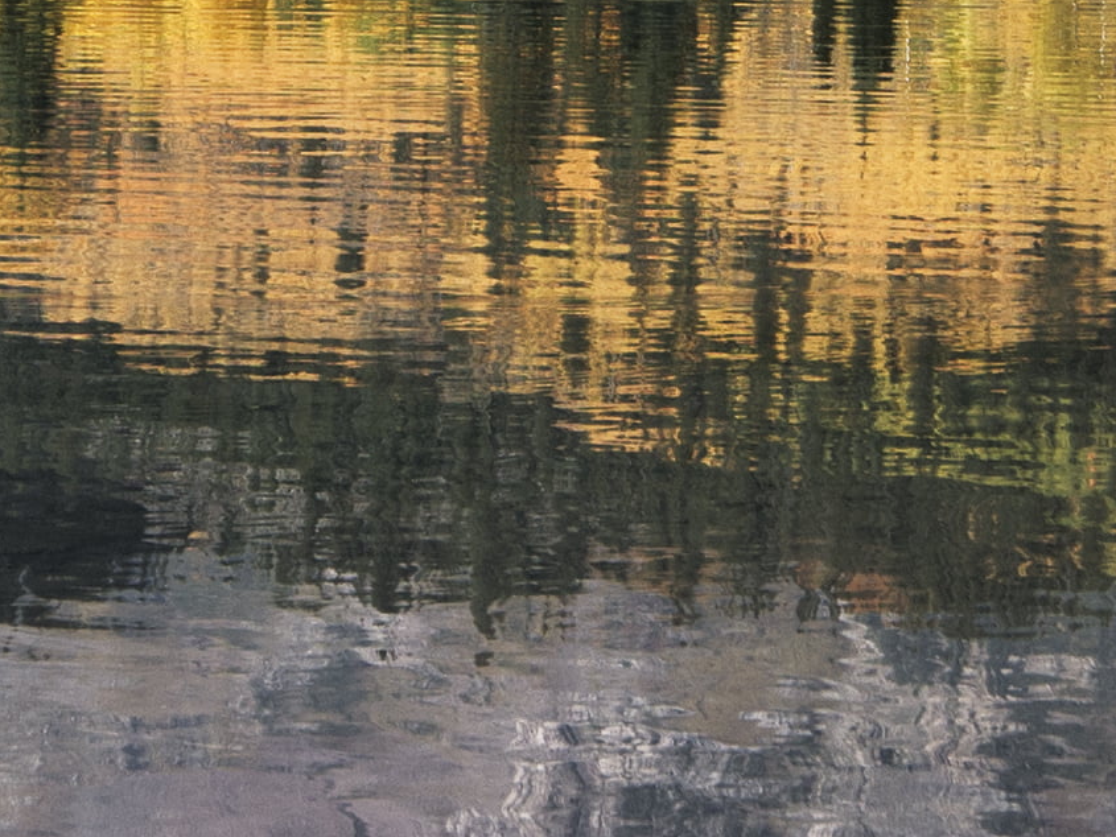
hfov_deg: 8.1
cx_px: 378
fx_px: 7835
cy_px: -387
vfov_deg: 6.1
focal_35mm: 243
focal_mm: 29
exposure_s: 1/50
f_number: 9
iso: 100
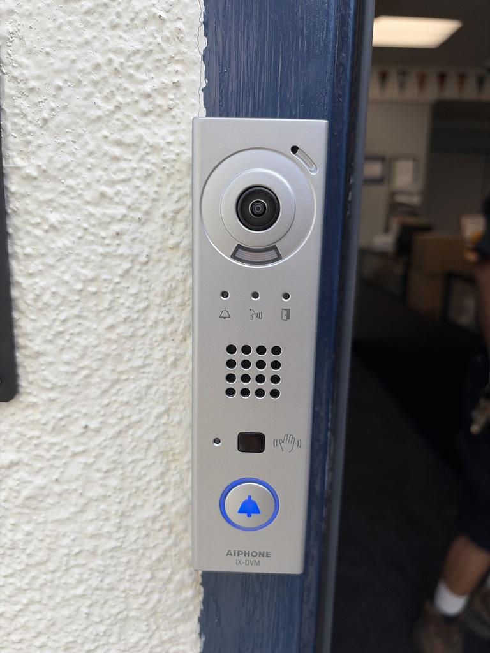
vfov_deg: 67.3
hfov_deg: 53.1
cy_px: 326
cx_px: 245
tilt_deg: -11.7
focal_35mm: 26
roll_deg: -0.8
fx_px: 491
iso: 50
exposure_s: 1/503
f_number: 1.6
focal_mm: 5.96
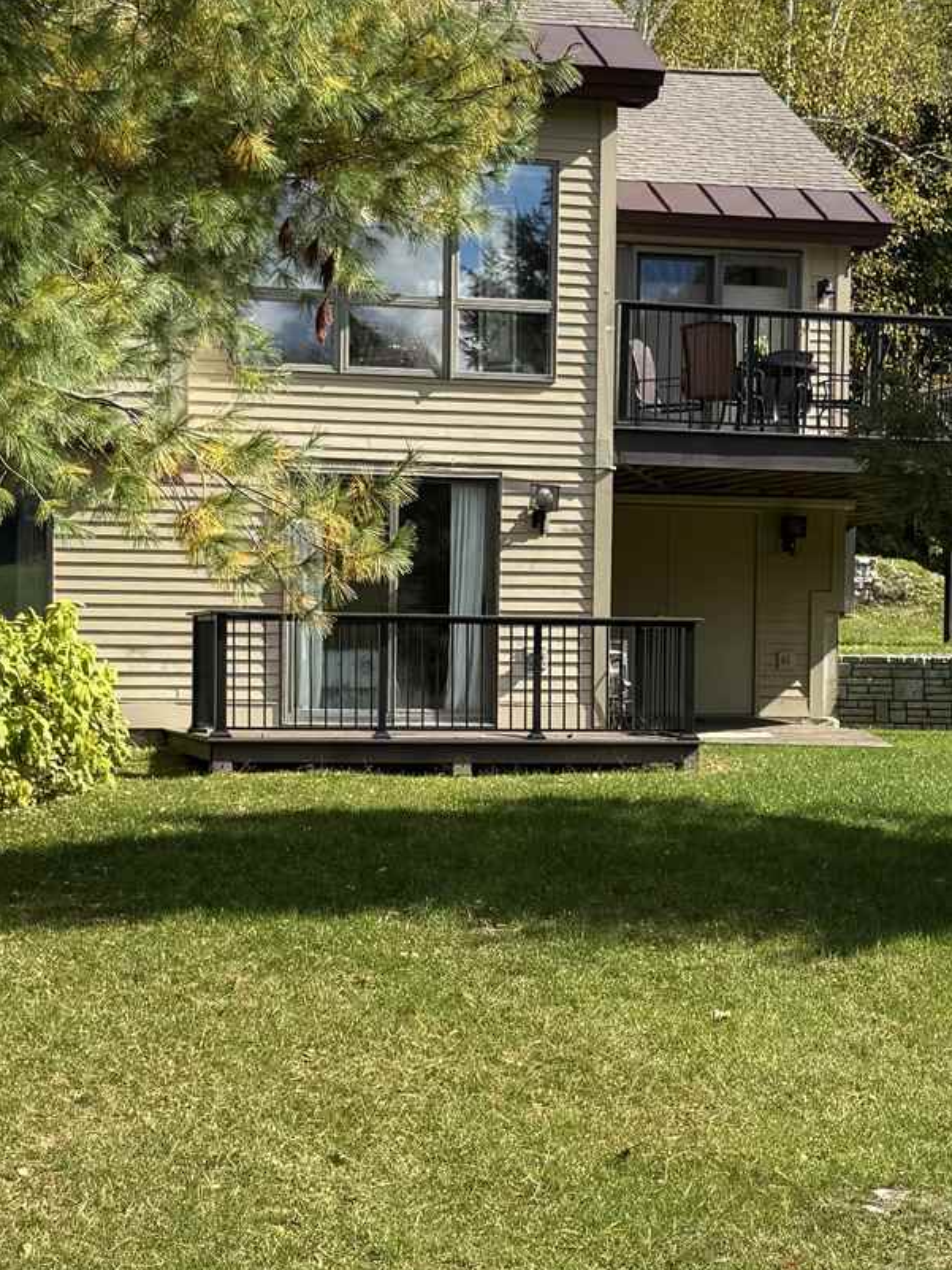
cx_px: 502
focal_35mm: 69
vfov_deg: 28.2
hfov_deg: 21.3
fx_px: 2529
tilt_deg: -0.5
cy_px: 679
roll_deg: -1.1
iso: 80
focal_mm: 6.76
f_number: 1.78
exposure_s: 1/2604
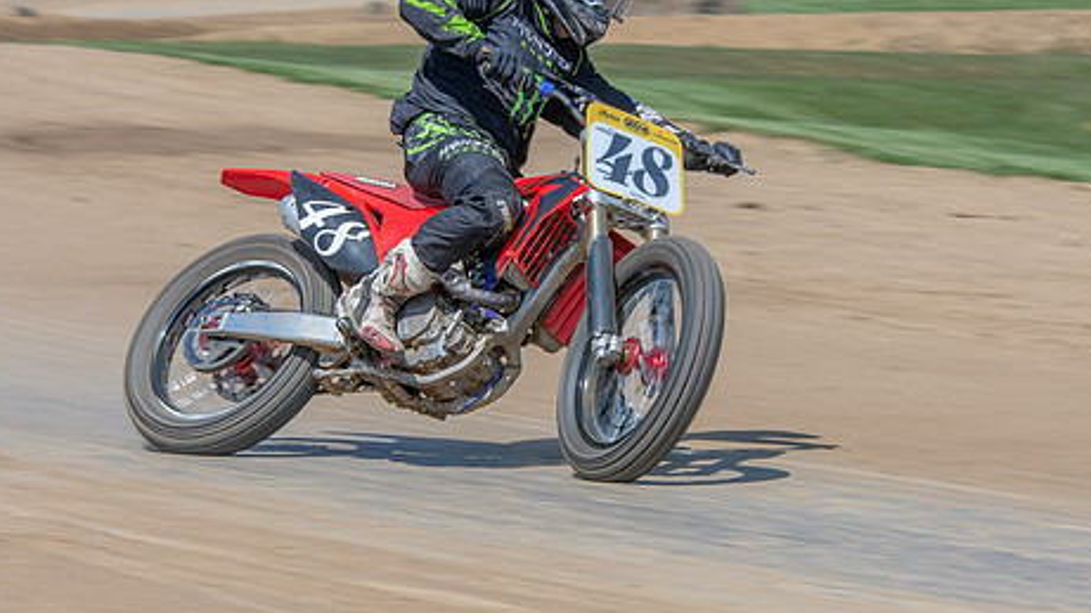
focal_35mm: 250
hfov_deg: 8.6
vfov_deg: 4.9
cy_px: 281
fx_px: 7230
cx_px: 664
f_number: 8
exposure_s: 1/160
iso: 100
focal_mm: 105
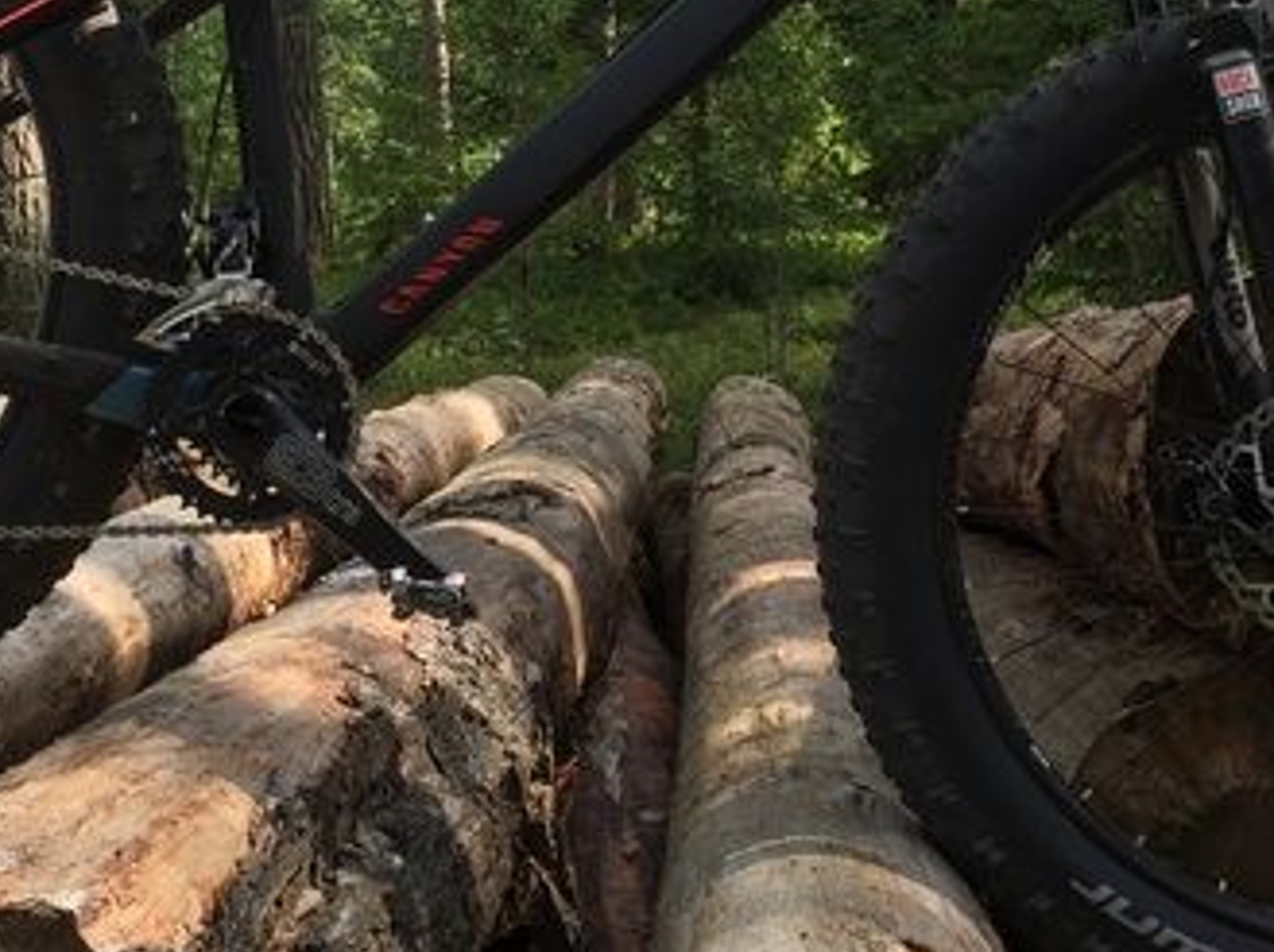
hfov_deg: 30.2
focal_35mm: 64
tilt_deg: -0.9
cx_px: 513
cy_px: 248
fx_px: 2353
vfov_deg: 22.7
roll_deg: +0.0
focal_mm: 4.15
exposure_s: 1/455
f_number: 2.2
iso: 32
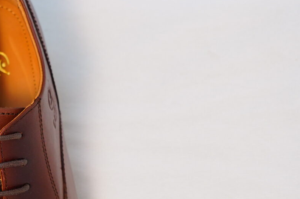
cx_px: -50
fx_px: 1399
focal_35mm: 168
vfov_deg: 8.1
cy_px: 178
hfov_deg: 12.0
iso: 640
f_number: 5
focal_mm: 52
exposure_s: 1/125
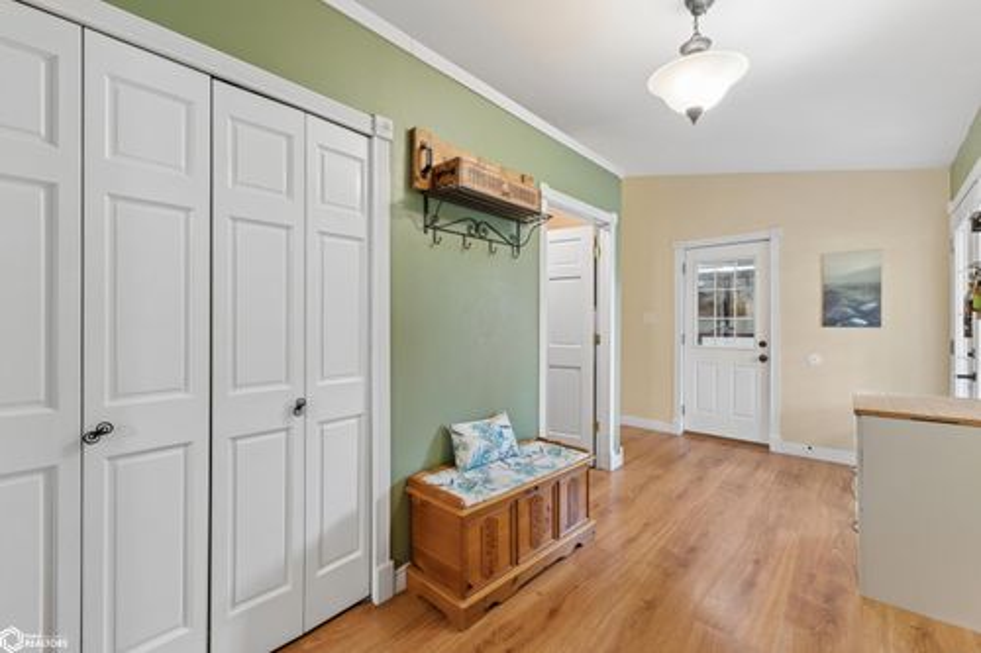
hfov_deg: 100.4
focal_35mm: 15
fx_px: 409
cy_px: 326
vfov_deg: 77.3
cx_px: 490
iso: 125
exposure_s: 1/1.67
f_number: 8
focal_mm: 10
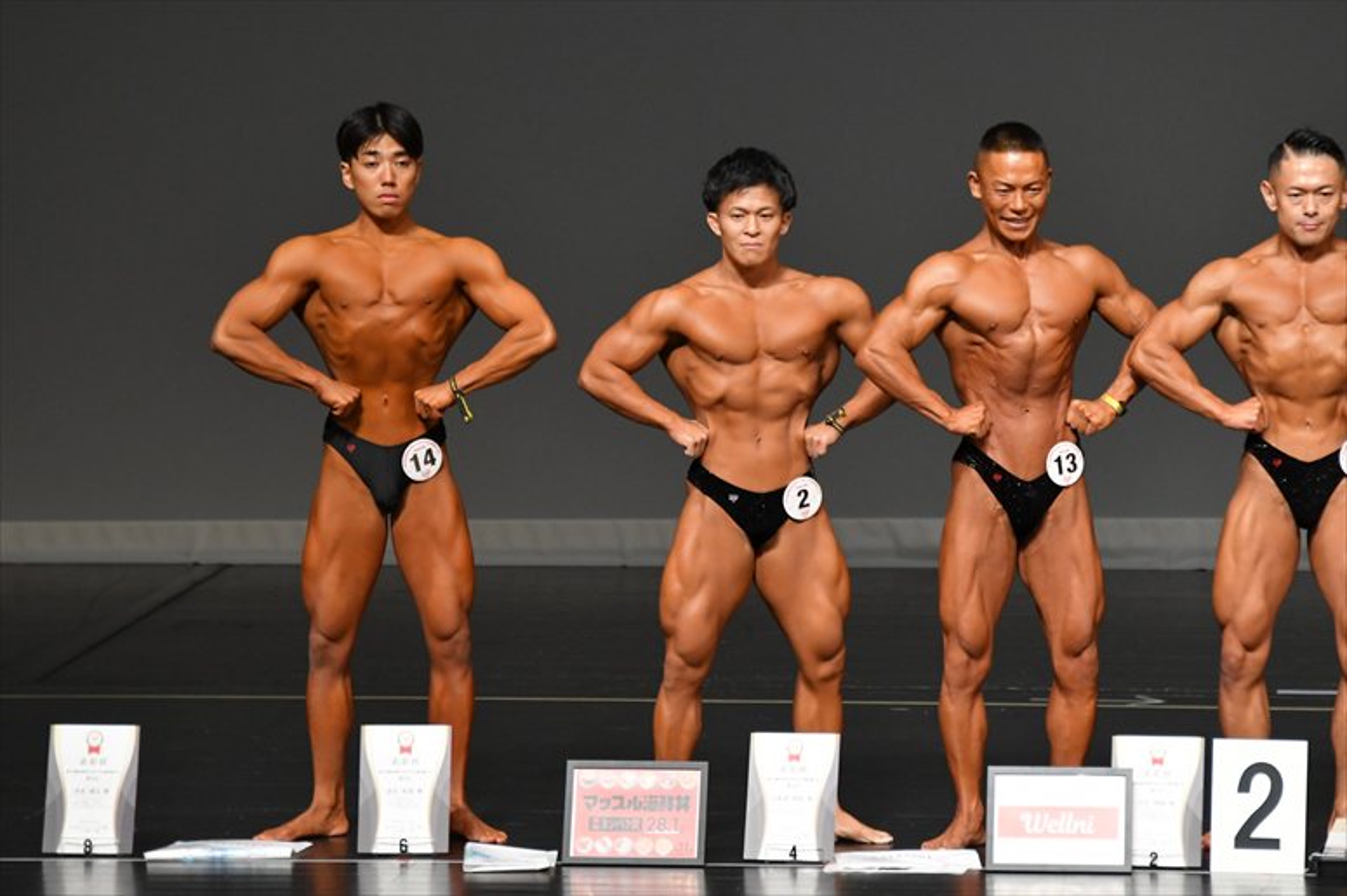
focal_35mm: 345
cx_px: 674
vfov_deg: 4.0
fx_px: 12903
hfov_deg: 6.0
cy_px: 448
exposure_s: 1/400
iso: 2500
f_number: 5.6
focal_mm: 230
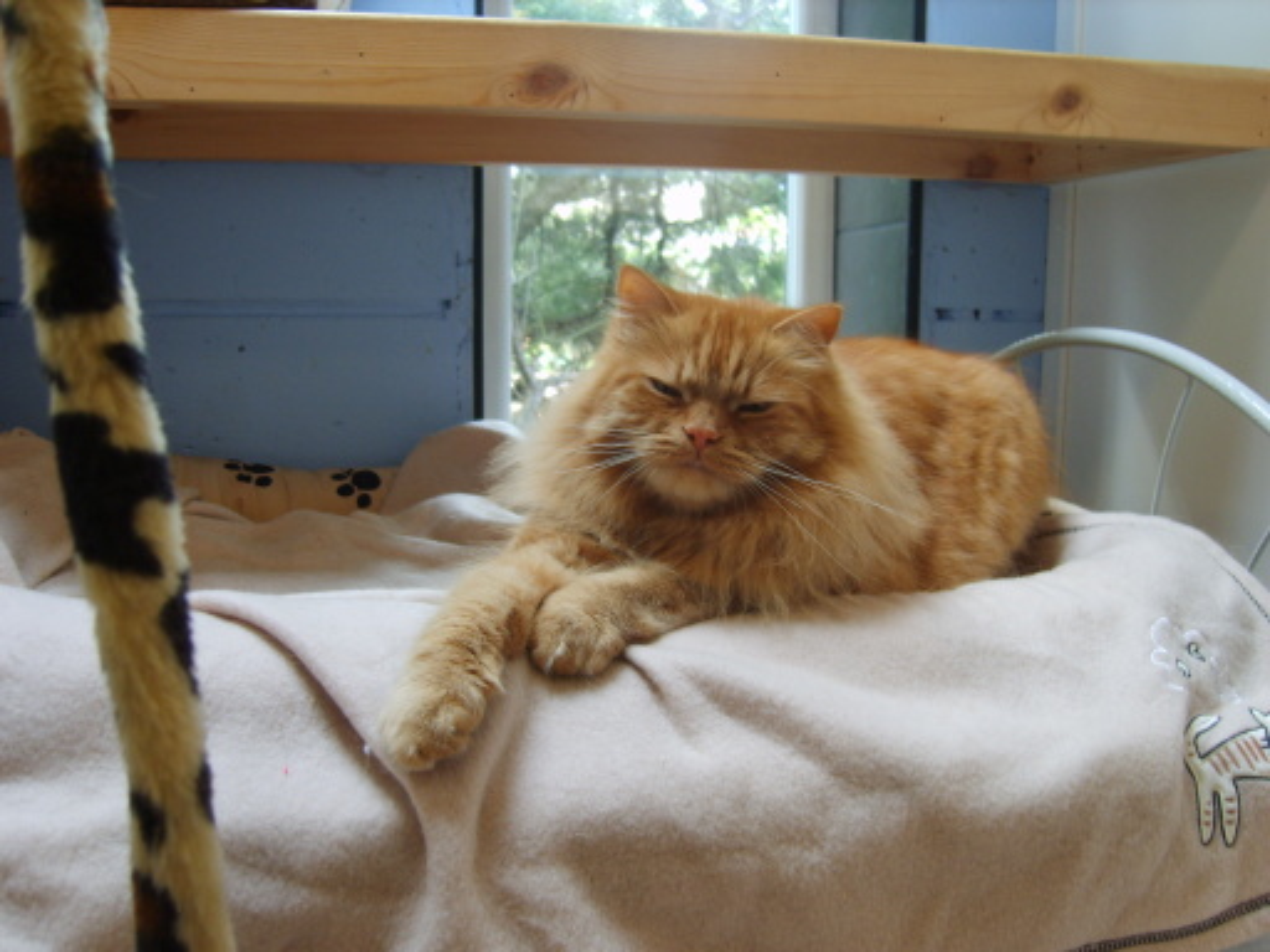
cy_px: 476
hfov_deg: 52.6
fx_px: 1284
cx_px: 635
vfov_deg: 40.7
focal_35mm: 35
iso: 96
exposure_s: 1/30
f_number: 2.8
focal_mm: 7.4
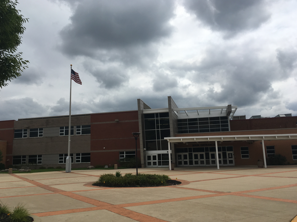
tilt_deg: +10.8
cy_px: 111
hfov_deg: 60.0
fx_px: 257
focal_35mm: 30
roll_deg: +0.9
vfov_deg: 46.8
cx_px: 145
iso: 25
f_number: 2.2
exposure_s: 1/4525
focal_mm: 4.15
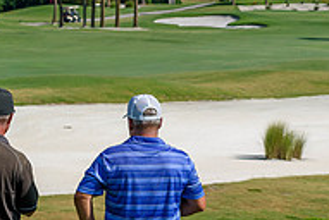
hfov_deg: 6.0
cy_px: 228
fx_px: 3121
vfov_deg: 4.0
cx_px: -143
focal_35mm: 341
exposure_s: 1/1000
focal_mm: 75
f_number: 8
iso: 200
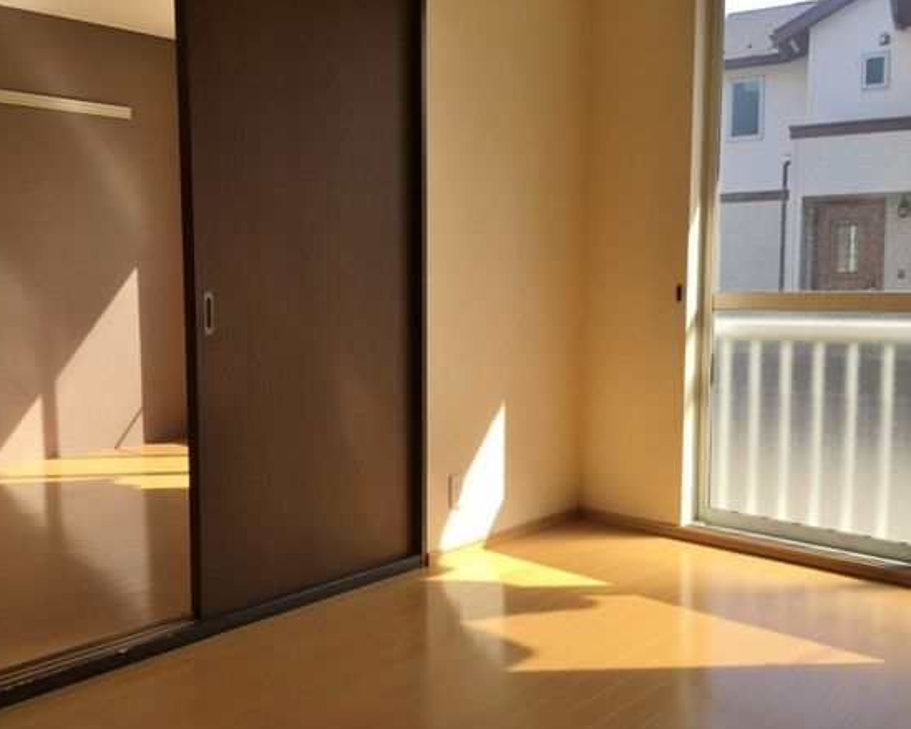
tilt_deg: -6.7
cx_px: 407
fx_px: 890
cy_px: 367
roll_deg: -0.5
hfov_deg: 54.1
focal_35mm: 33
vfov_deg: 44.5
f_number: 2.2
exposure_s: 1/494
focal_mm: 4.15
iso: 32
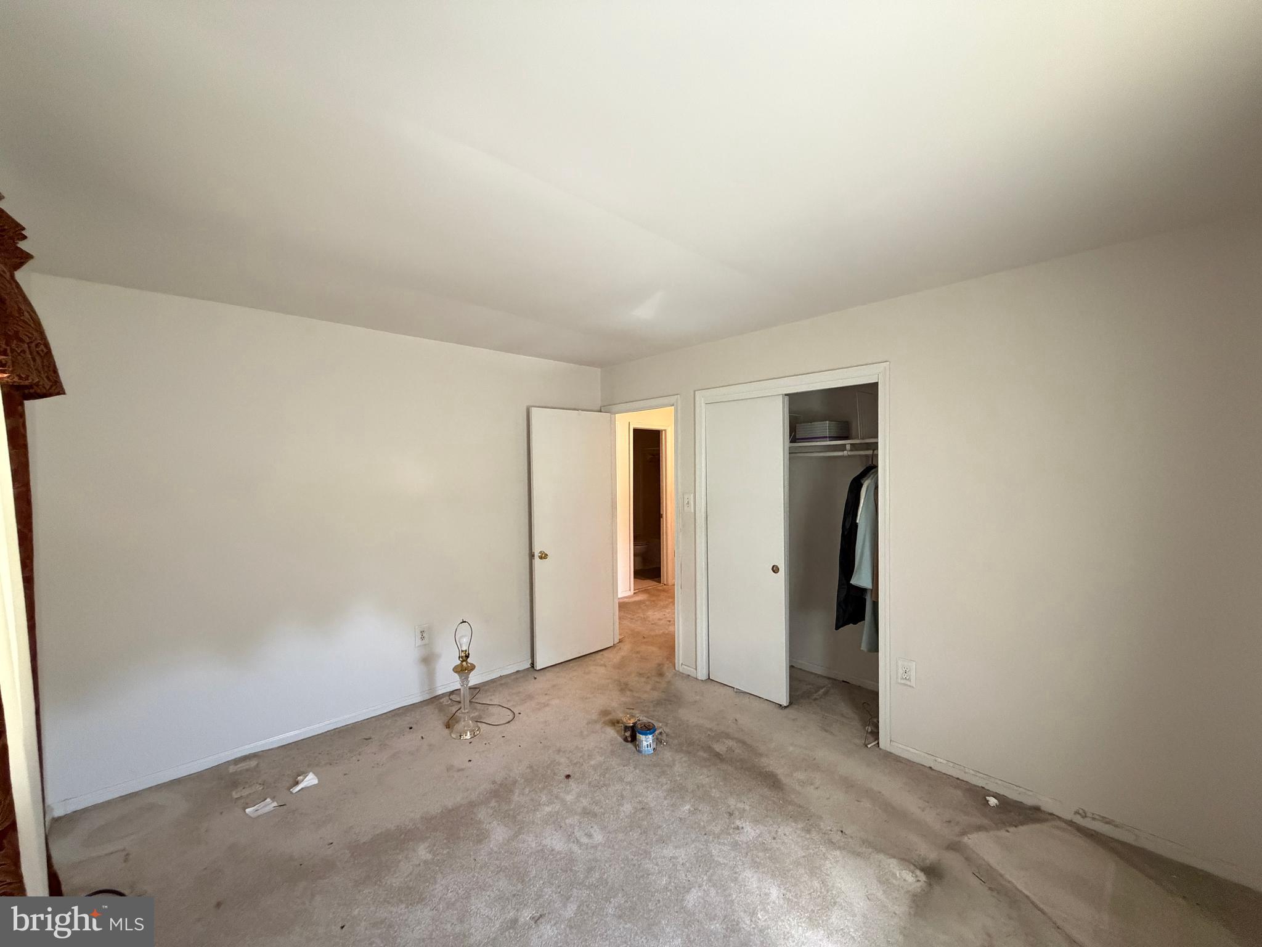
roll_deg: +0.8
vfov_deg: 85.7
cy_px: 474
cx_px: 631
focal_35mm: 14
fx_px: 510
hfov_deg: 102.1
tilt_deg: +0.0
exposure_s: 1/60
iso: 640
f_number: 2.2
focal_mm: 2.22
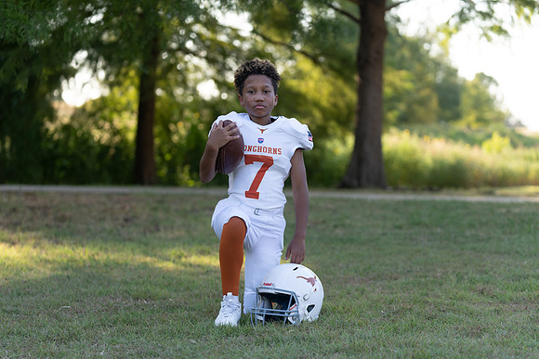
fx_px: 1333
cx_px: 270
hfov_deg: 22.9
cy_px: 180
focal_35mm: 89
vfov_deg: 15.4
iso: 160
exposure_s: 1/400
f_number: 2.8
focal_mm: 89
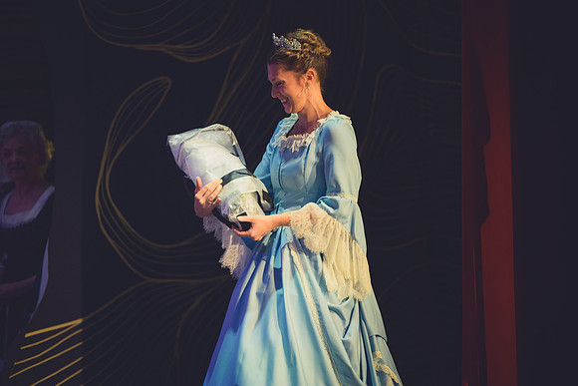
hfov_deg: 10.3
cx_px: 289
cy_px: 193
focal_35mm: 200
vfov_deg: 6.9
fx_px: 3212
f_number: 2.8
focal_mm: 200
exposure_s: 1/320
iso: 5000
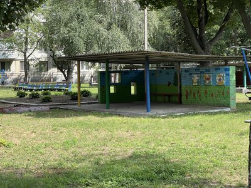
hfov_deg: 25.3
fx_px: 558
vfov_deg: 19.1
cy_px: 94
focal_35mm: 77
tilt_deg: +0.6
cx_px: 126
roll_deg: +1.7
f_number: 2.8
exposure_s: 1/249
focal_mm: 9
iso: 32
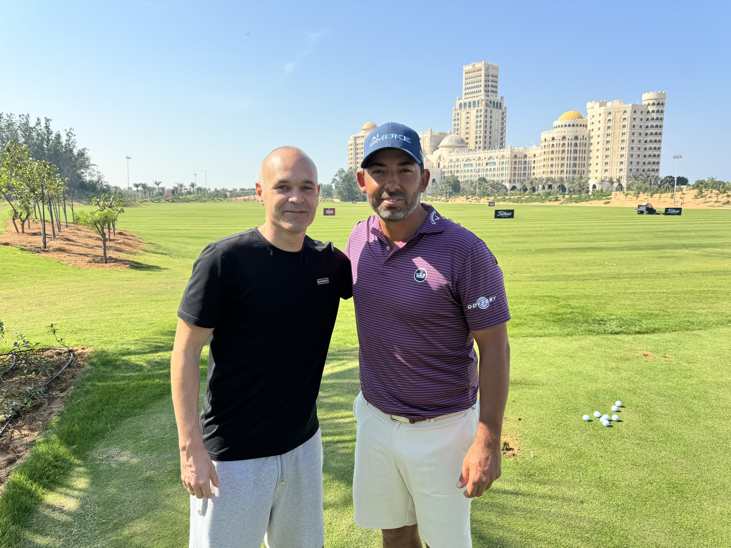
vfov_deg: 56.8
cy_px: 274
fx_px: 507
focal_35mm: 24
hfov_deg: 71.6
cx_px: 366
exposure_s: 1/3413
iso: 80
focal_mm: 6.86
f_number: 1.78
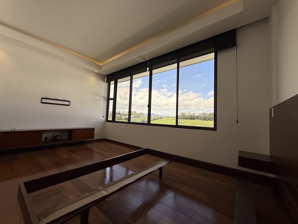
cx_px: 149
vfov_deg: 85.7
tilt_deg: +3.8
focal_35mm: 14
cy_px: 112
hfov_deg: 102.1
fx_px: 121
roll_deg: -1.3
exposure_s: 1/379
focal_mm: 2.22
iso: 50
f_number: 2.2
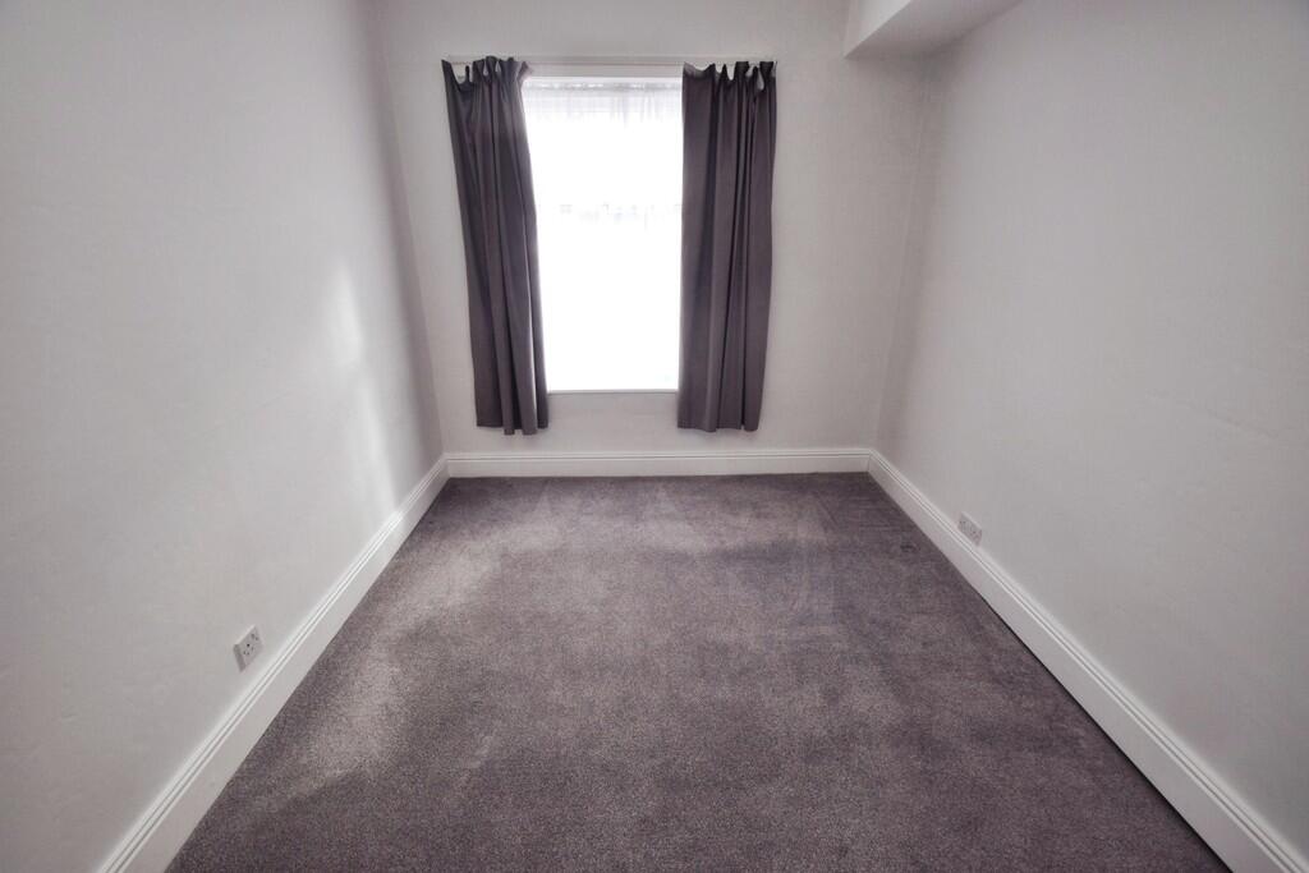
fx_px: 545
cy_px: 436
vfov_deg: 77.3
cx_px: 654
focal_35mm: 15
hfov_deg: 100.4
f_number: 6.3
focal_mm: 10
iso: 400
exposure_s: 1/160
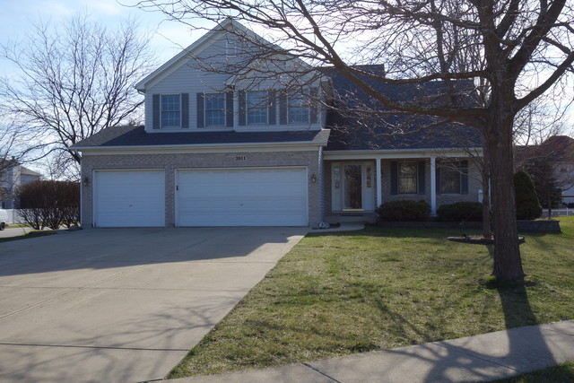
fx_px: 606
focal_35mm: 38
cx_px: 287
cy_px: 192
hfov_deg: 50.7
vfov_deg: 35.1
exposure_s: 1/400
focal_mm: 14.23
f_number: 5.6
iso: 125
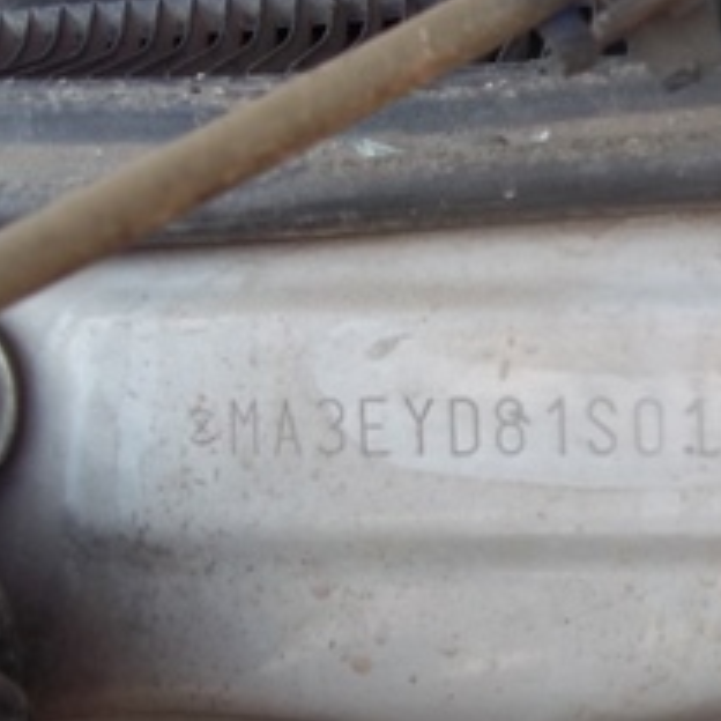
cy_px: 381
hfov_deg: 26.8
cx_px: 704
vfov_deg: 28.2
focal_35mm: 61
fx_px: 1437
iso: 80
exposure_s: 1/200
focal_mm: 5.7
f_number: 2.9
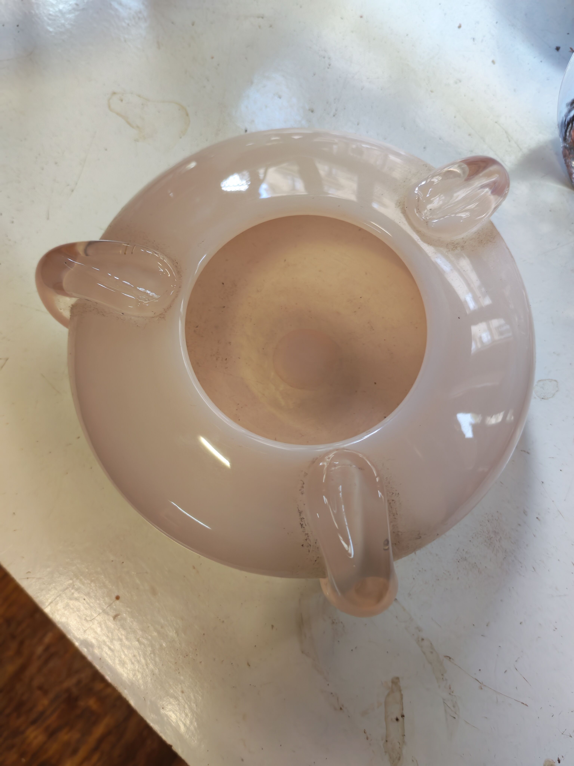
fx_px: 597
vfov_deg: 65.3
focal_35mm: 27
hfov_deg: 51.4
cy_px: 383
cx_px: 287
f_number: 1.9
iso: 1250
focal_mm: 6.12
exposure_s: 1/100
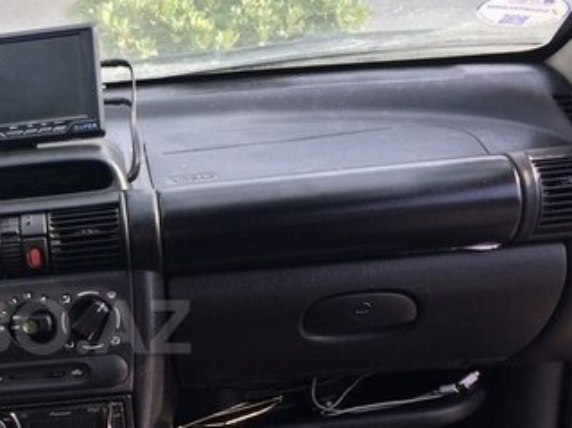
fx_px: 991
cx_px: 7
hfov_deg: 30.1
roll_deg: +2.1
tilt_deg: -22.3
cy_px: 327
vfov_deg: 24.1
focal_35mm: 60
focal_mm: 4.15
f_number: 2.2
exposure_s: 1/293
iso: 32
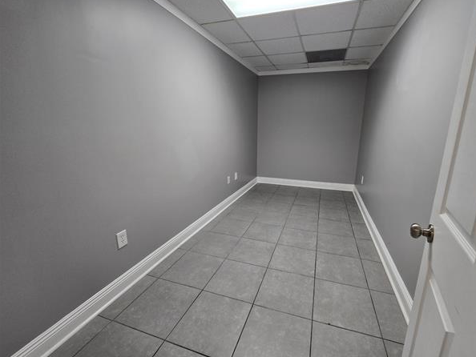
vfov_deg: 85.7
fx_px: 193
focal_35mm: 14
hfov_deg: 101.9
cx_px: 256
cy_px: 171
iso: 80
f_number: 2.2
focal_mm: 2.2
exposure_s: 1/60
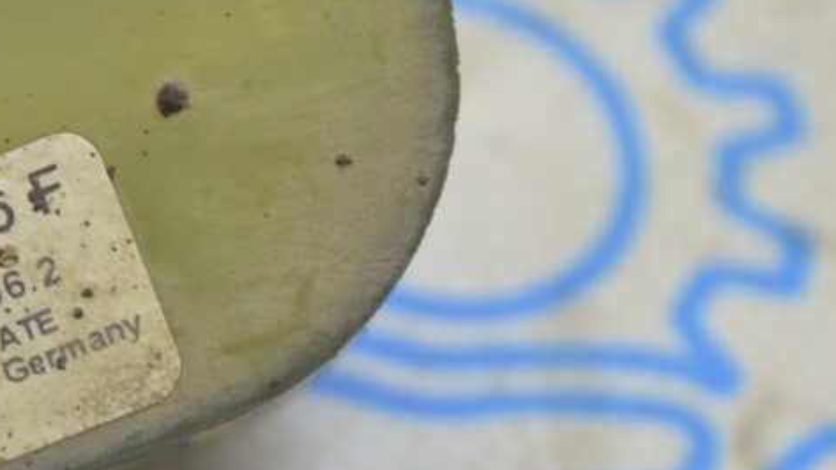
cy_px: 328
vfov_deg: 6.5
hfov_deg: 11.4
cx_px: -48
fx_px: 4148
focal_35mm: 187
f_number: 5.6
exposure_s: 1/20
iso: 400
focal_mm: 55
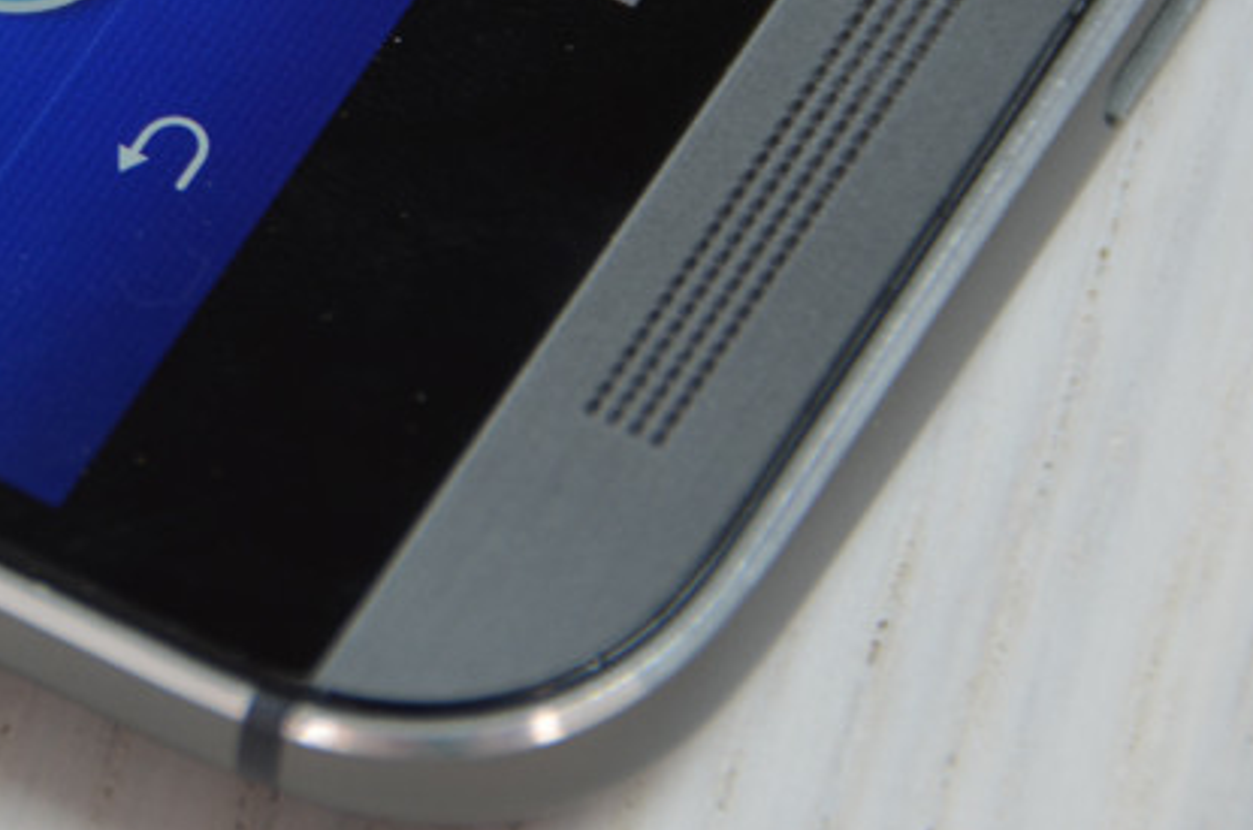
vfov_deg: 1.9
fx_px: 25116
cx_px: -163
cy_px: -15
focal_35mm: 723
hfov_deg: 2.9
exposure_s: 1/30
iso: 160
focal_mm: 200
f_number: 5.6
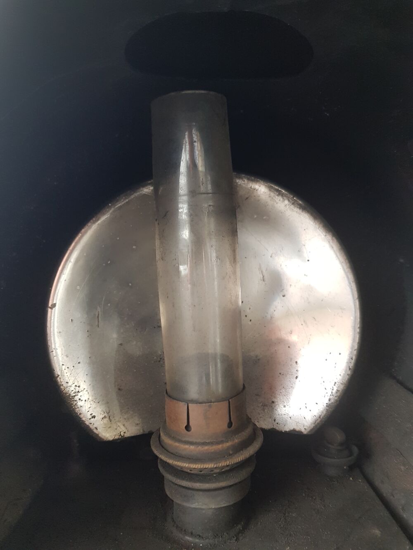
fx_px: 414
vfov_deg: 67.3
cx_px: 206
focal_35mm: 26
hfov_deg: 53.1
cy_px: 275
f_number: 1.7
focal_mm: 4.2
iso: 200
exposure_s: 1/100
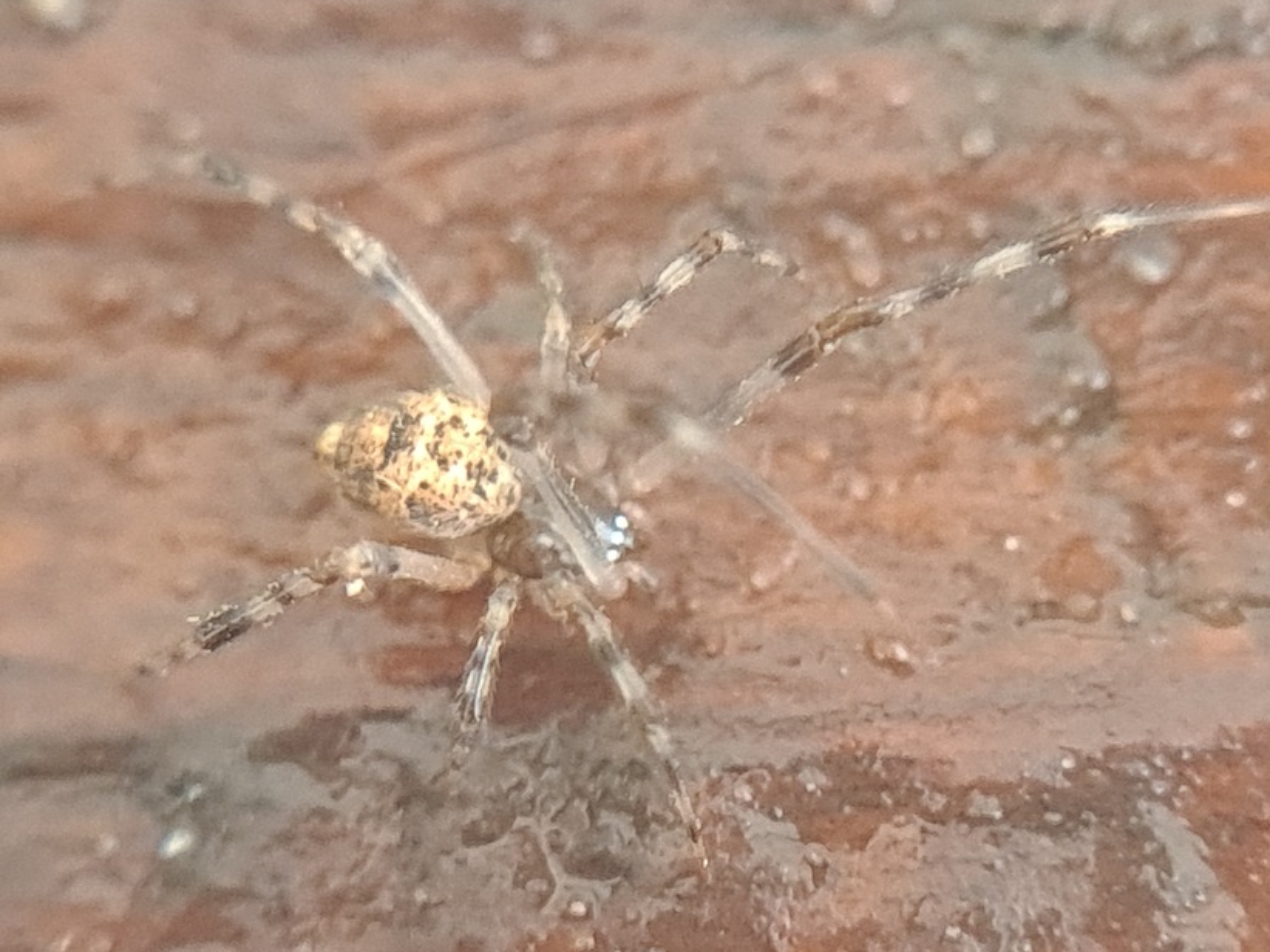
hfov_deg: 65.3
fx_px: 990
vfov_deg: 51.3
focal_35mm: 27
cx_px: 657
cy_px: 490
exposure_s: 1/25
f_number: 1.8
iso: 320
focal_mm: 5.4
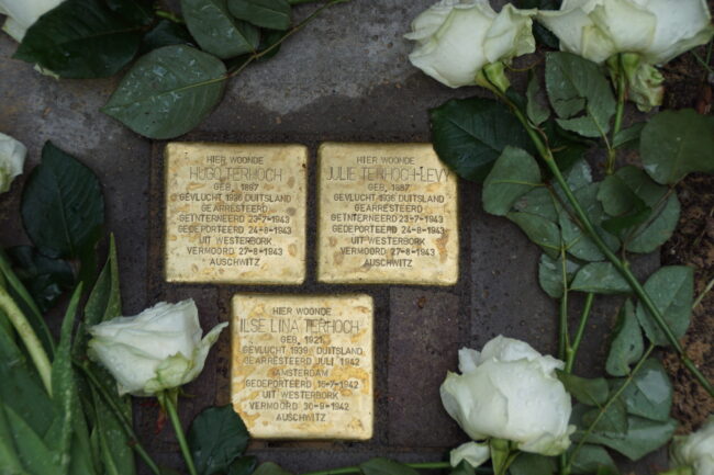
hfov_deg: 22.6
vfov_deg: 15.2
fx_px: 1784
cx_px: 357
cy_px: 238
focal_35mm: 90
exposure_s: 1/160
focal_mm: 60
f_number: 5
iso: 125
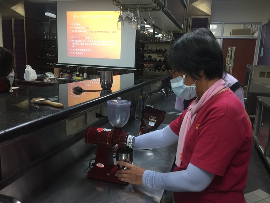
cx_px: 135
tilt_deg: -12.0
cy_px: 102
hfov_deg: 61.7
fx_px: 226
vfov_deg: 48.2
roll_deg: -3.1
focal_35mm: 29
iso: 100
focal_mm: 4.15
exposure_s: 1/30
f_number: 2.2
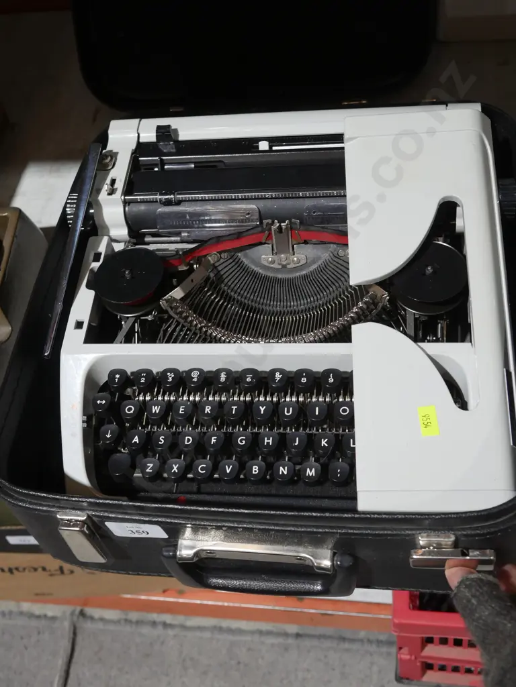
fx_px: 835
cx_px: 258
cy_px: 344
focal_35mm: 42
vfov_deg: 44.8
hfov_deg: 34.3
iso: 640
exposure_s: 1/60
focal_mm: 21
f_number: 4.6
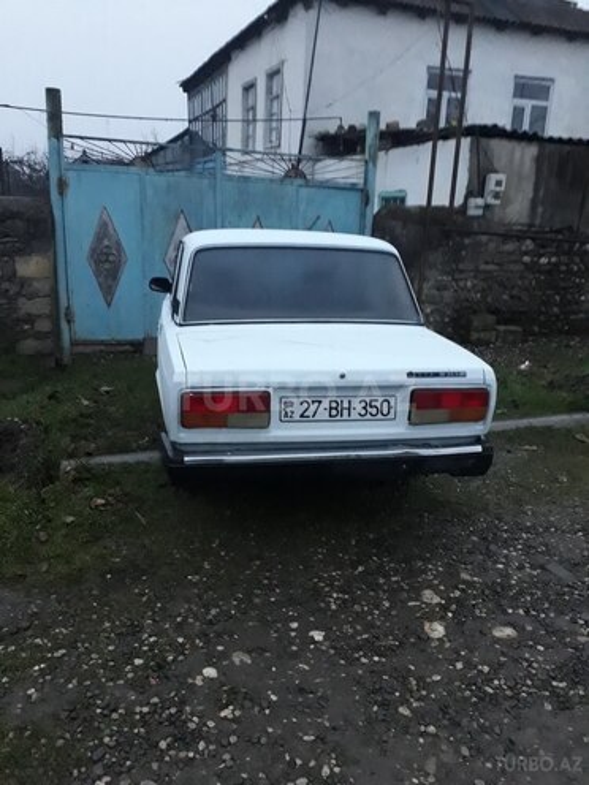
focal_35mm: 27
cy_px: 392
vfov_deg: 65.3
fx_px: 613
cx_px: 294
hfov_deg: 51.4
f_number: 1.9
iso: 320
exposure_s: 1/17
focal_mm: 3.6
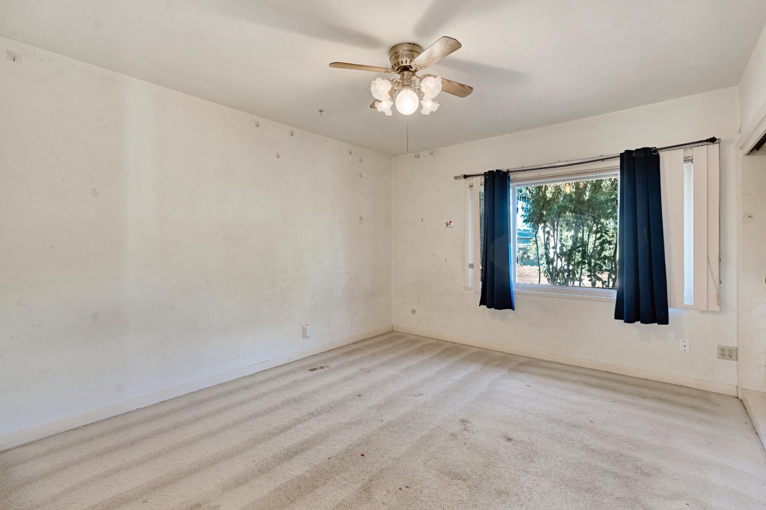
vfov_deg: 73.7
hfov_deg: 96.8
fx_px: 340
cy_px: 255
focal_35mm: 16
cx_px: 383
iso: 640
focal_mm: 16
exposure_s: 1/2.5
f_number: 7.1
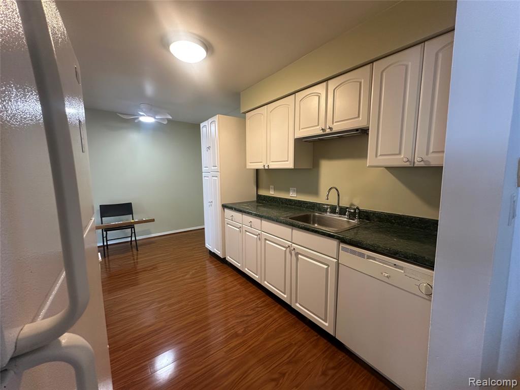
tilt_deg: -6.8
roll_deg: -0.1
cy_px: 195
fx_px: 210
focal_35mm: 14
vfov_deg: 85.7
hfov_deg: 102.1
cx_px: 260
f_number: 2.2
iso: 160
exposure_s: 1/60
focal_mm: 2.22
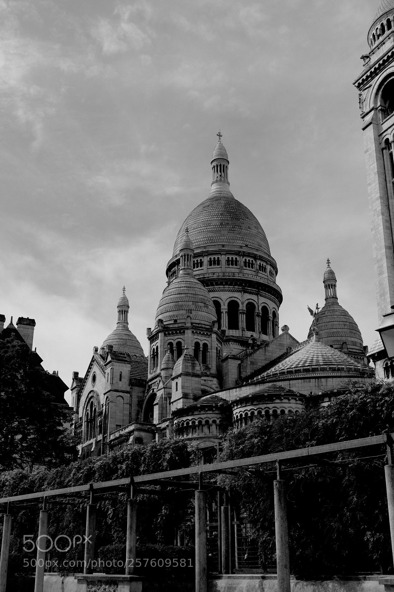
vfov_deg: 46.4
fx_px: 690
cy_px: 296
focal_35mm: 42
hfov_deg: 31.9
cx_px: 197
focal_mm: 28.2
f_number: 6.4
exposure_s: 1/1800
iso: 400
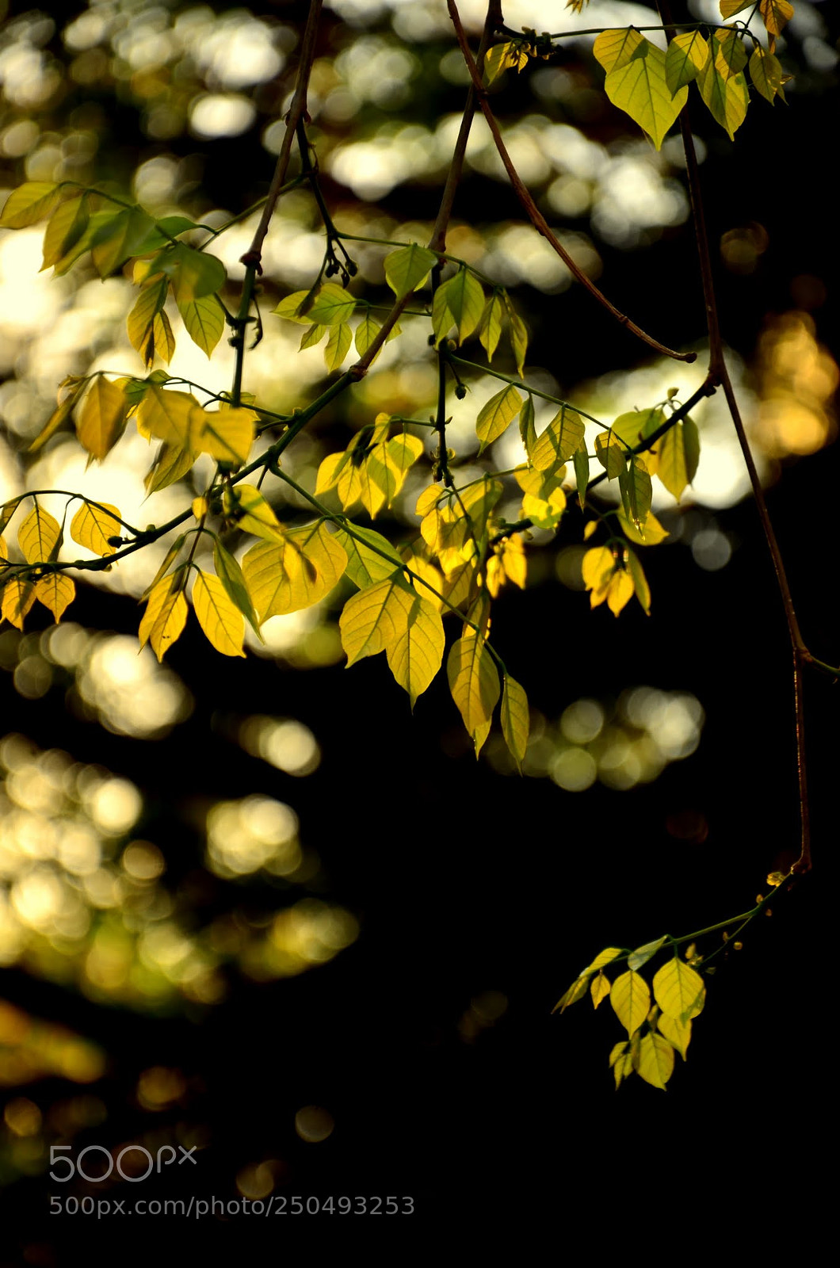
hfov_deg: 8.7
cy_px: 634
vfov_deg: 13.1
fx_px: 5536
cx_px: 420
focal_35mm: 158
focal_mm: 105
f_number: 5.6
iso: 200
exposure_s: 1/250
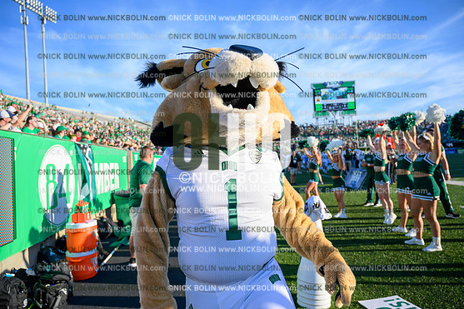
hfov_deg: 71.5
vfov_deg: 51.3
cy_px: 152
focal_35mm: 25
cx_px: 232
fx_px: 322
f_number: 4
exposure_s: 1/640
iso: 125
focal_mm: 24
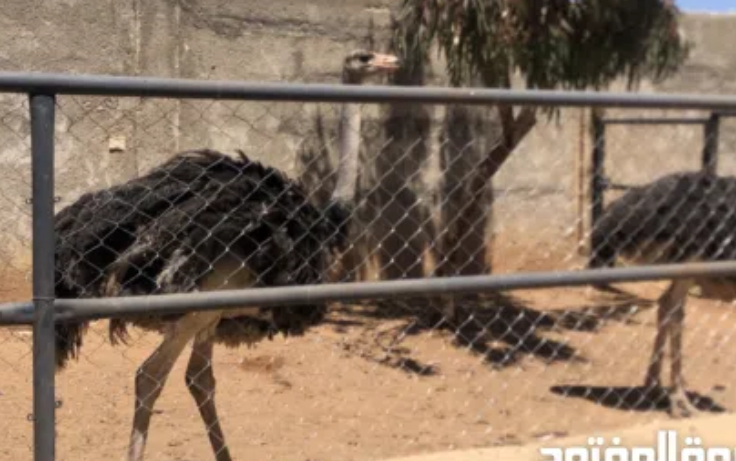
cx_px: 259
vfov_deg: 27.3
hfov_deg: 42.2
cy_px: 168
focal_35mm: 47
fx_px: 943
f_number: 1.8
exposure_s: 1/2183
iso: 20
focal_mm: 3.99
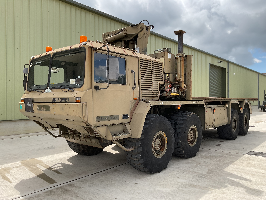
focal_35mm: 29
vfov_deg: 48.2
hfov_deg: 61.7
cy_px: 100
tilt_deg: -0.2
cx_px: 133
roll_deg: +0.1
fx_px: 223
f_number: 1.8
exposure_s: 1/1626
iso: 16
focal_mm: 3
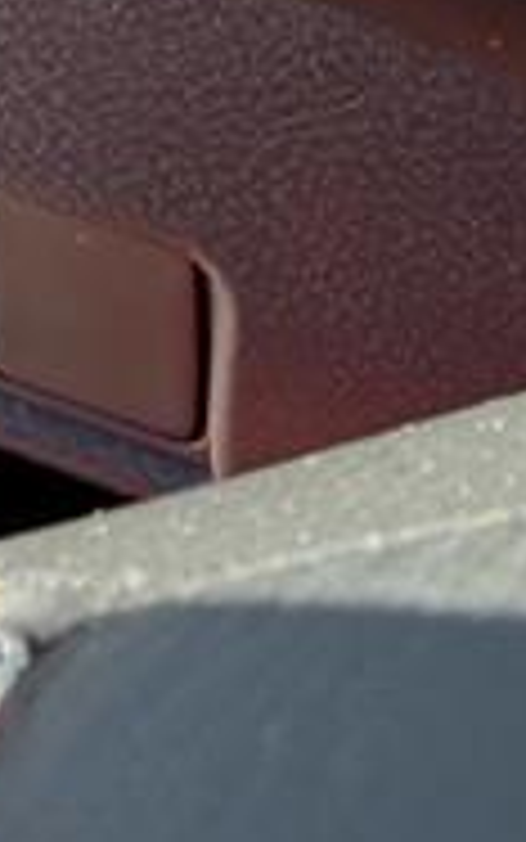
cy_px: -644
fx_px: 3186
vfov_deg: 13.6
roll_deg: +8.5
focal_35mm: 139
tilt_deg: -35.9
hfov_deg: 9.4
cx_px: 364
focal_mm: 2.22
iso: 40
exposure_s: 1/145
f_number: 2.2
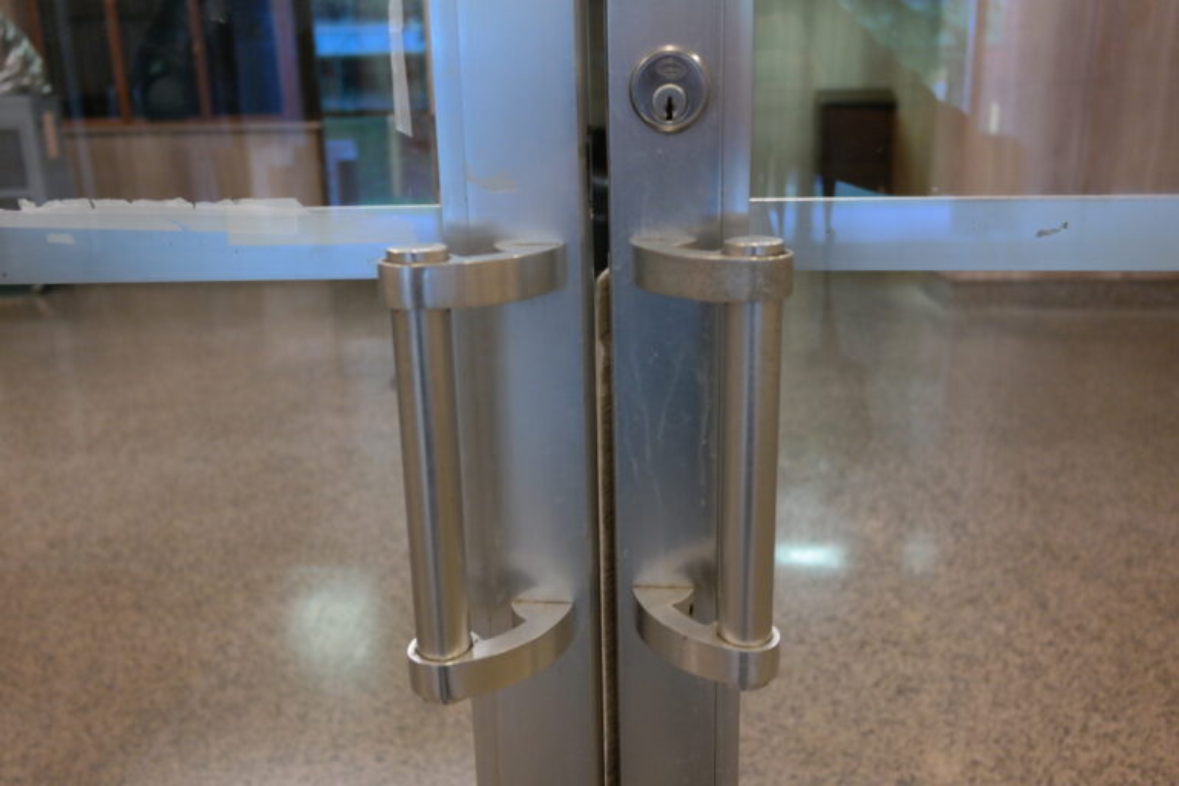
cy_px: 393
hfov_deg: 61.9
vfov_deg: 43.6
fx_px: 982
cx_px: 590
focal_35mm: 30
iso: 1600
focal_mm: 20
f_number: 3.5
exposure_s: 1/40
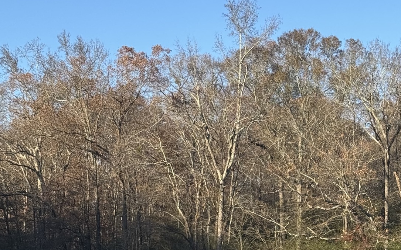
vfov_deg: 11.9
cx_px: 319
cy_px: 296
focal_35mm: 108
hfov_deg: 19.1
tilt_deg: +0.9
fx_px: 1180
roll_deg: -3.5
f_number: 1.78
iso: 64
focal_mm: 6.76
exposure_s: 1/1923
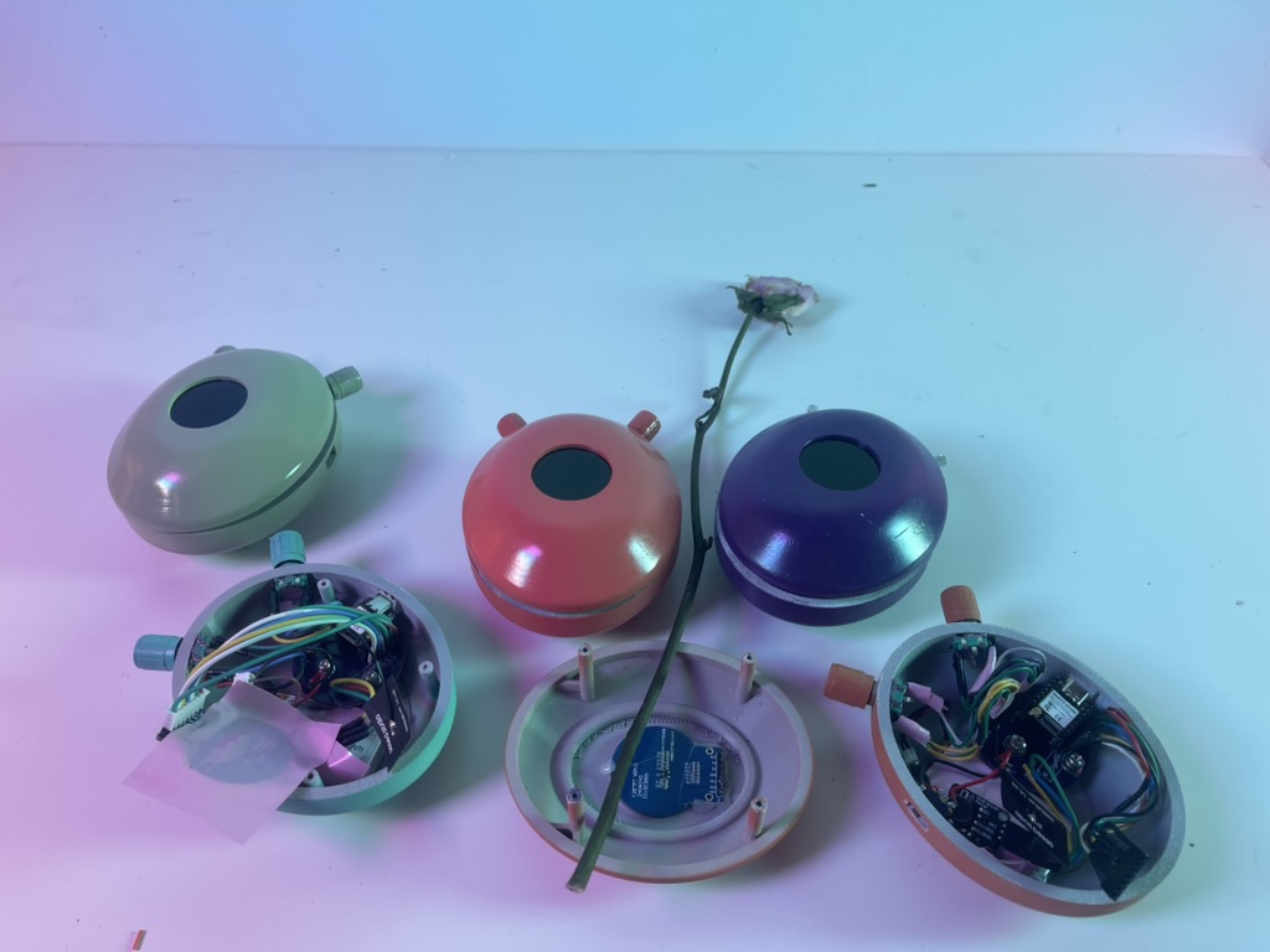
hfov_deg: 69.4
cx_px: 635
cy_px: 476
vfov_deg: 54.9
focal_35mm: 25
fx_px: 917
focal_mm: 5.1
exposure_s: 1/120
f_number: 1.6
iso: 50
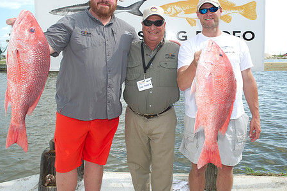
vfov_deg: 42.0
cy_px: 72
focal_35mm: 31
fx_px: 247
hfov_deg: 60.1
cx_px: 160
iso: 125
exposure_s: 1/250
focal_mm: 24
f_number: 6.3
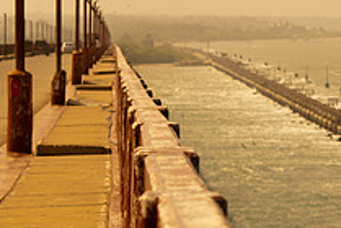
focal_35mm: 291
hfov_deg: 7.1
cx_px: 287
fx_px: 2760
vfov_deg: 4.7
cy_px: 134
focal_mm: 70
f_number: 6.3
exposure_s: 1/640
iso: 100
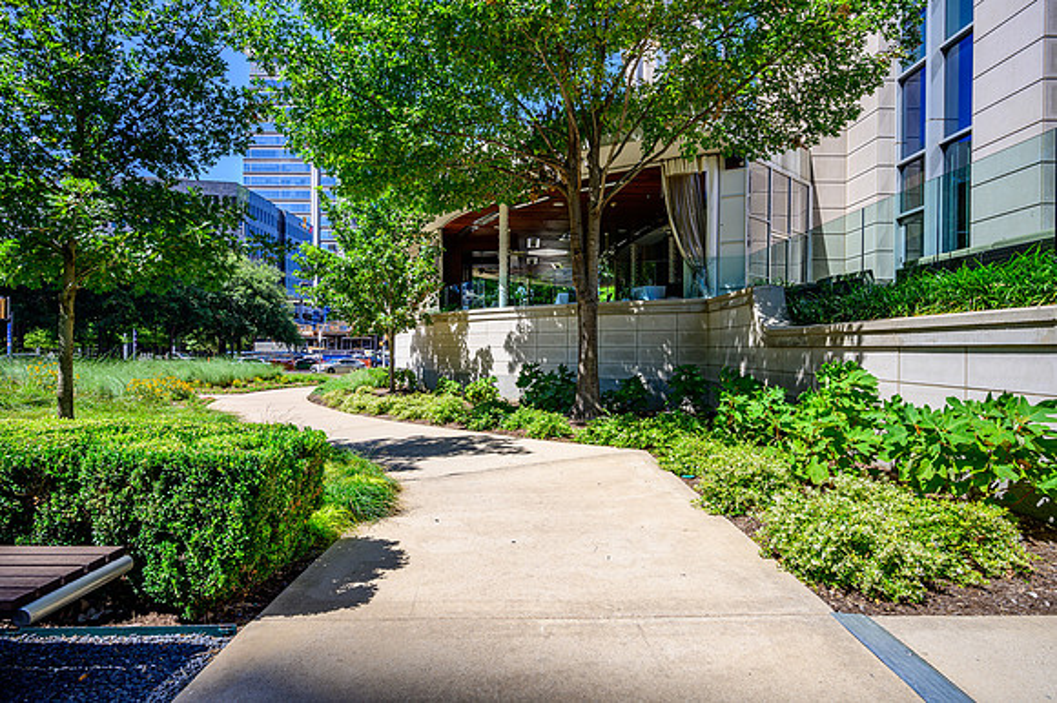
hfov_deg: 88.5
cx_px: 528
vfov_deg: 65.9
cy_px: 352
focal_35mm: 18
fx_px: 543
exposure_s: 1/100
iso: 100
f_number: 11
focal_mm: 18.5
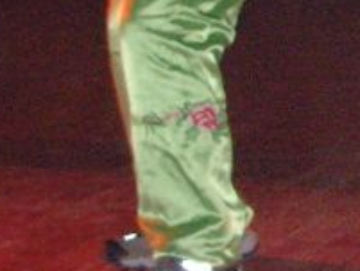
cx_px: 804
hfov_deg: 7.4
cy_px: -61
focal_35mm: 255
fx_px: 2654
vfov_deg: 5.8
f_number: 3.8
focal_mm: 8.8
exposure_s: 1/45
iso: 400
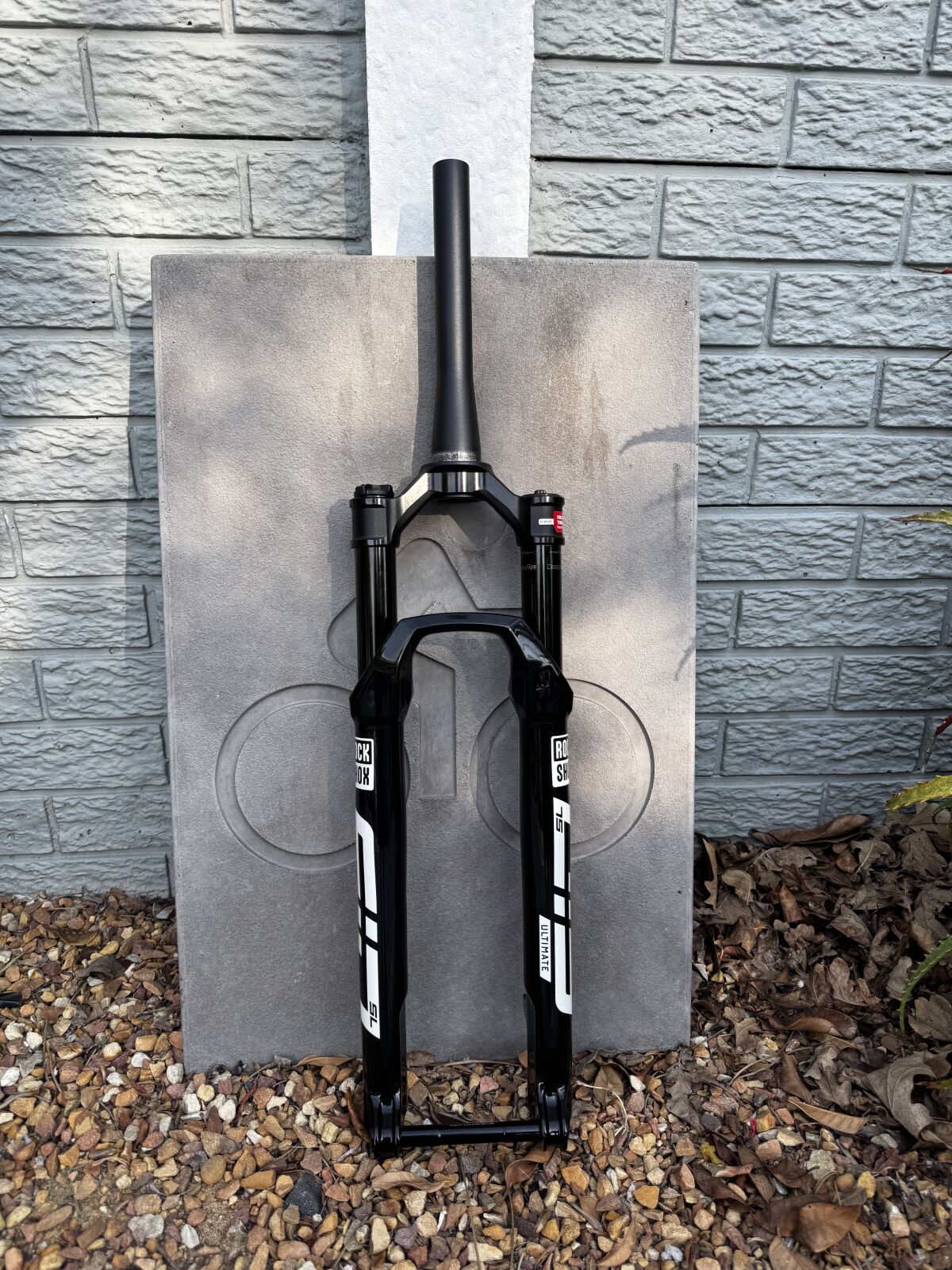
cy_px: 635
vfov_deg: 71.6
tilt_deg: -17.4
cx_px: 476
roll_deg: -0.6
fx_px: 880
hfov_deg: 56.8
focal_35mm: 24
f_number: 1.78
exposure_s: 1/464
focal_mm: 6.76
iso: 80
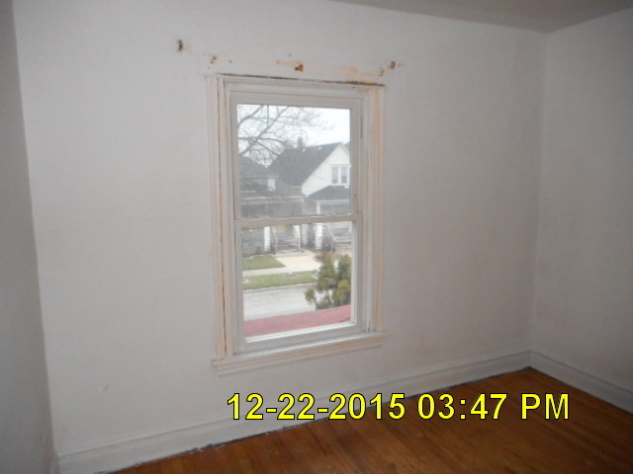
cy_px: 237
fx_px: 457
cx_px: 316
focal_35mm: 25
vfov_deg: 54.9
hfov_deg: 69.4
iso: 400
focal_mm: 4.5
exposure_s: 1/25
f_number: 3.7
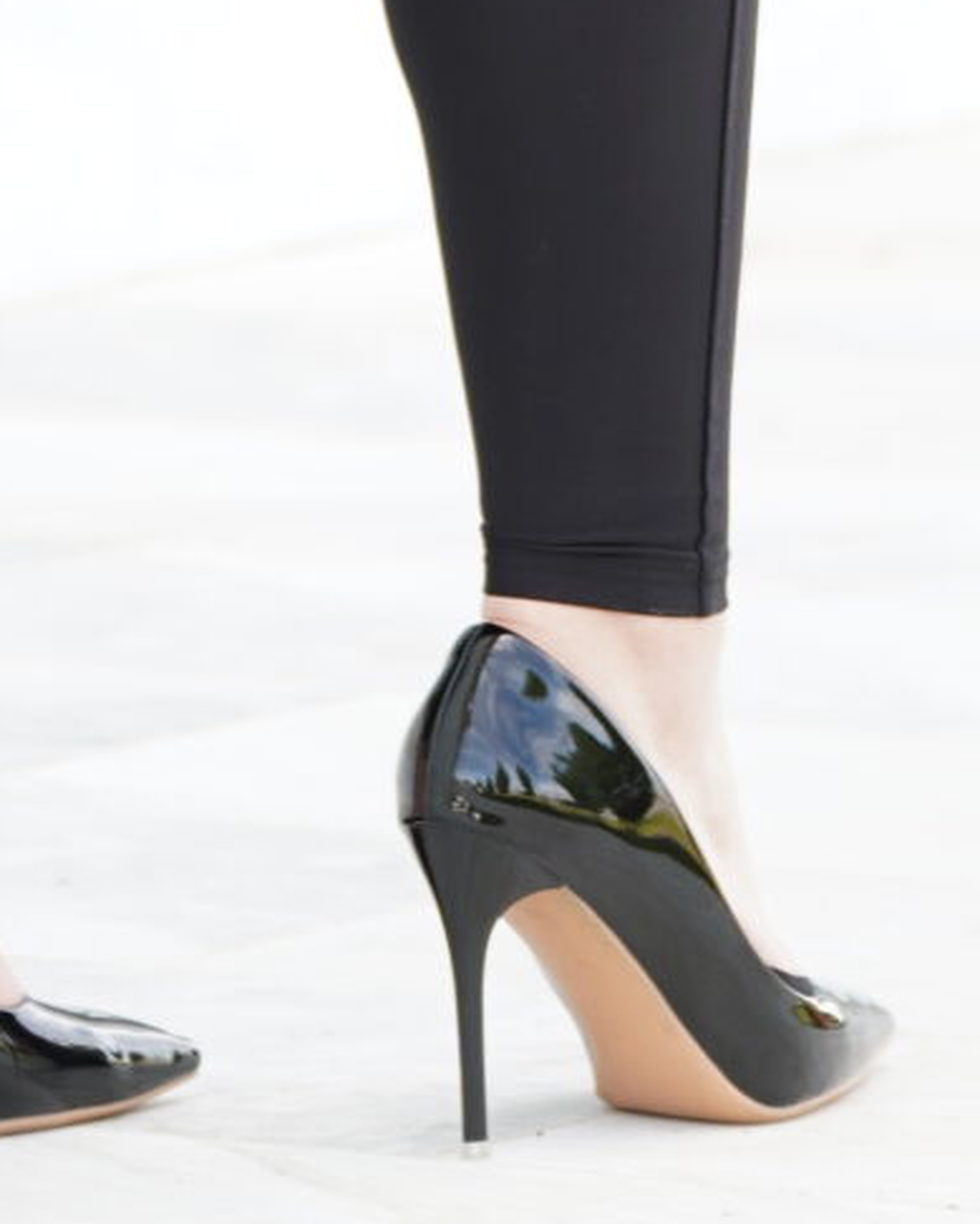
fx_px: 28488
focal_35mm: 786
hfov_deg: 2.0
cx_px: -155
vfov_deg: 2.4
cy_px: -1826
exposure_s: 1/250
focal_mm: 159
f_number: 2.8
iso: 200
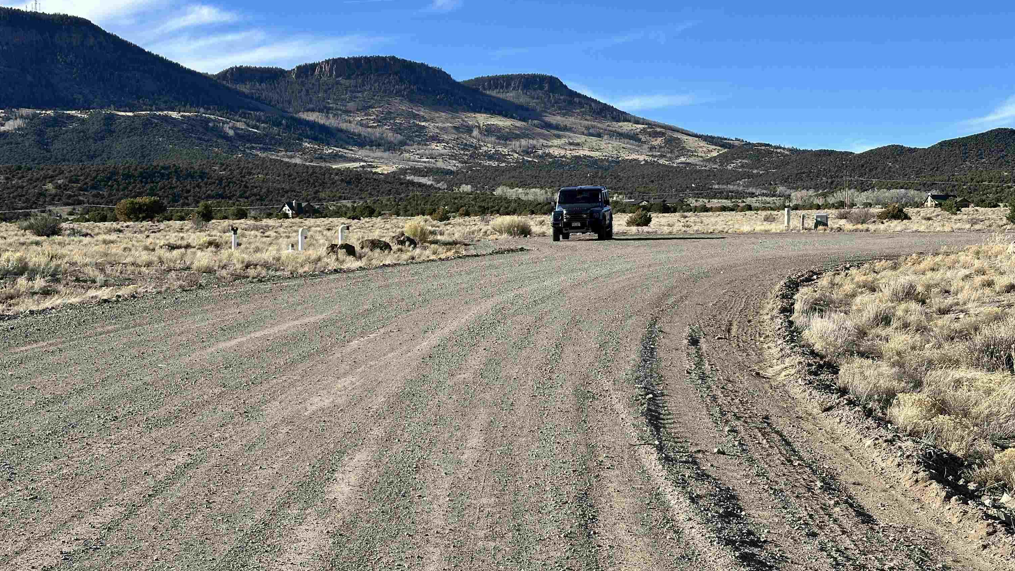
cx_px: 512
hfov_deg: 39.2
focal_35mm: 53
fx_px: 1426
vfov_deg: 22.6
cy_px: 309
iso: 64
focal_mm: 6.86
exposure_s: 1/3367
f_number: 1.78
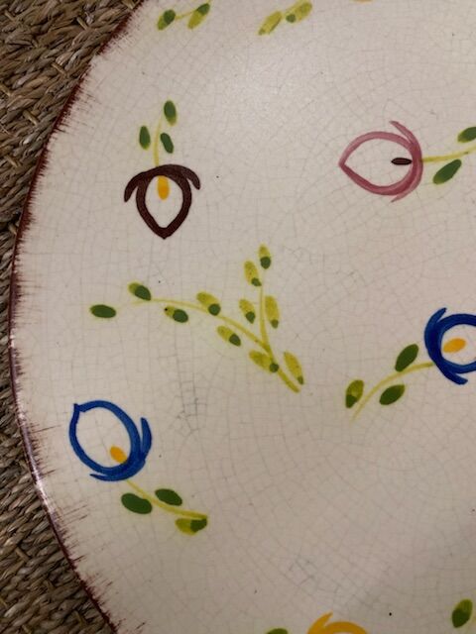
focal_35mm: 26
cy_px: 317
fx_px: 477
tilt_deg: -85.1
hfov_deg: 53.1
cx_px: 238
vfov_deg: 67.3
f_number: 1.8
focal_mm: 4.25
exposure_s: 1/50
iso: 320
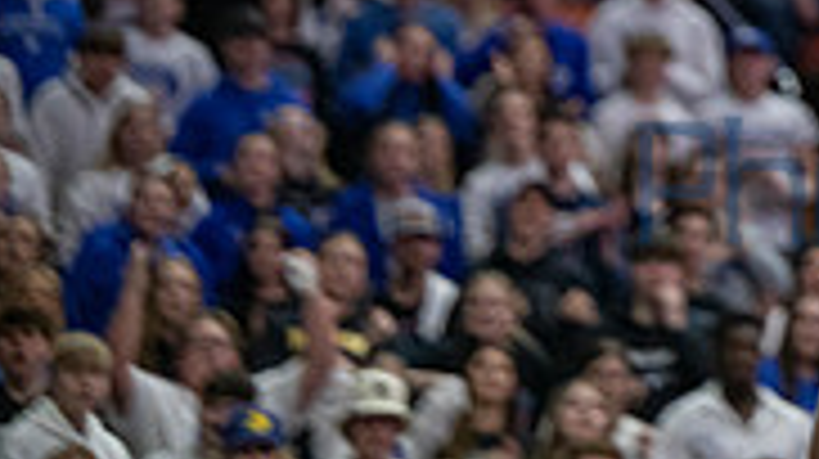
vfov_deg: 3.5
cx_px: 1292
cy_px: -182
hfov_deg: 6.1
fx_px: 7551
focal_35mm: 348
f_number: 2.8
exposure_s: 1/1250
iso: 2500
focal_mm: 104
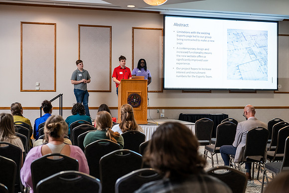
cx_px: 144
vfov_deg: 27.0
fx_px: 401
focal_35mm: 50
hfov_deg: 39.6
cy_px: 96
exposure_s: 1/200
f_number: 3.5
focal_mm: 50
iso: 1250
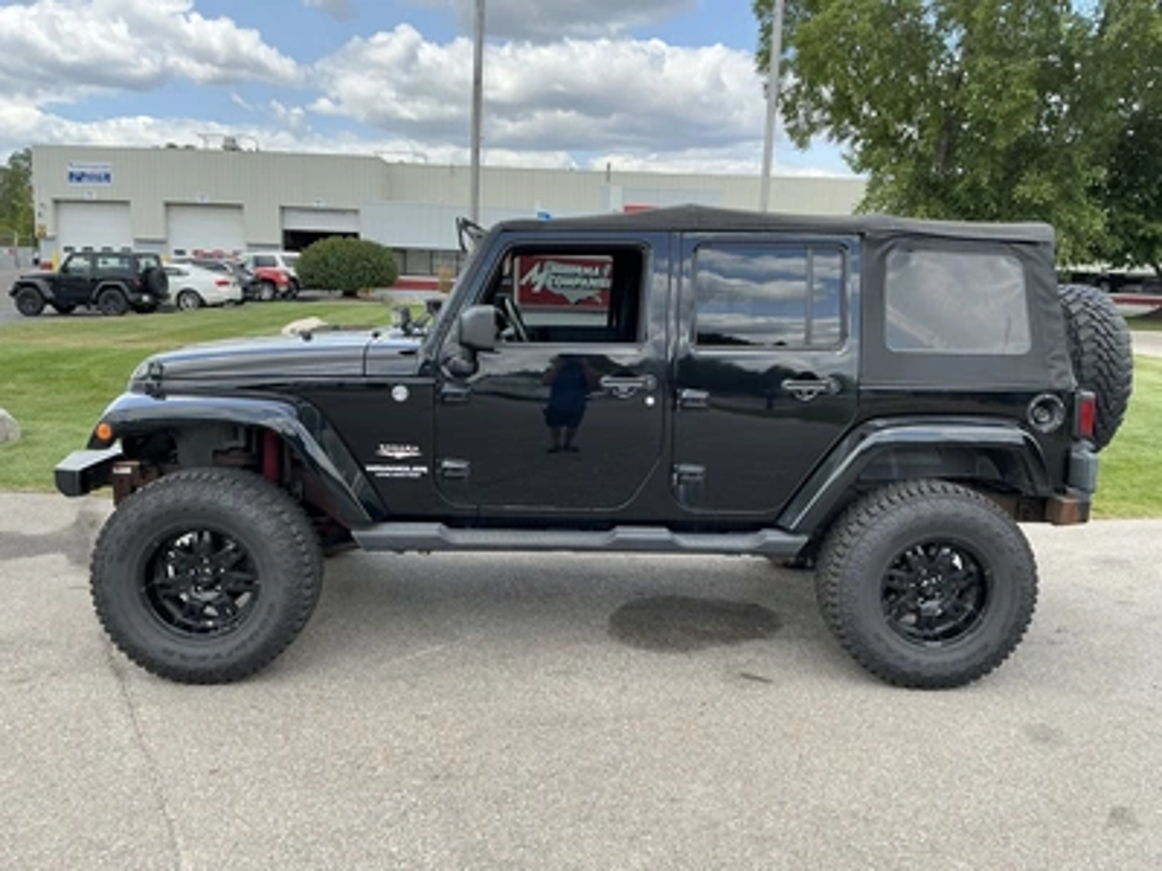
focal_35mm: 28
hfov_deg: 63.4
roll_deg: -2.9
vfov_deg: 49.7
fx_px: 940
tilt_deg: -10.1
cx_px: 581
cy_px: 436
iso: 25
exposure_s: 1/606
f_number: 1.8
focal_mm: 3
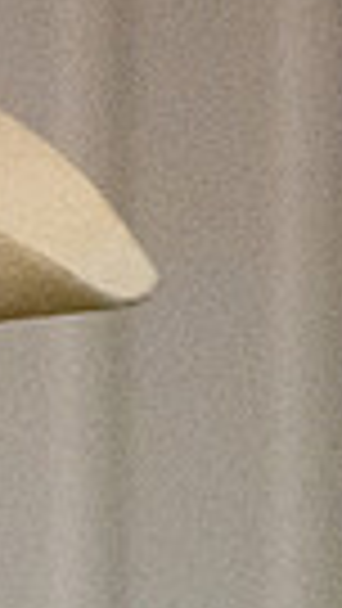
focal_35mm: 4712
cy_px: 676
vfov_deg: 0.5
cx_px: -16
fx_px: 75918
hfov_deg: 0.3
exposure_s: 1/160
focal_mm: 600
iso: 25600
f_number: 6.3
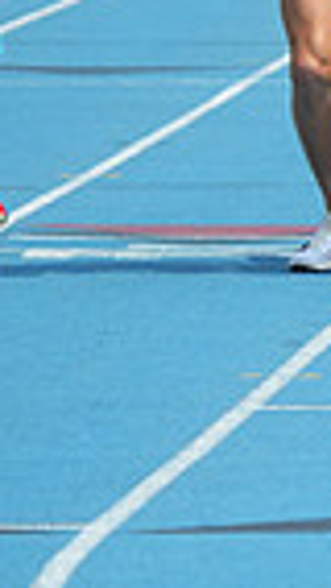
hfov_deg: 1.3
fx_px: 14634
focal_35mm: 939
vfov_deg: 2.3
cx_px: 1063
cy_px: -139
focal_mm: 220
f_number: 5.6
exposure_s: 1/3200
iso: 500
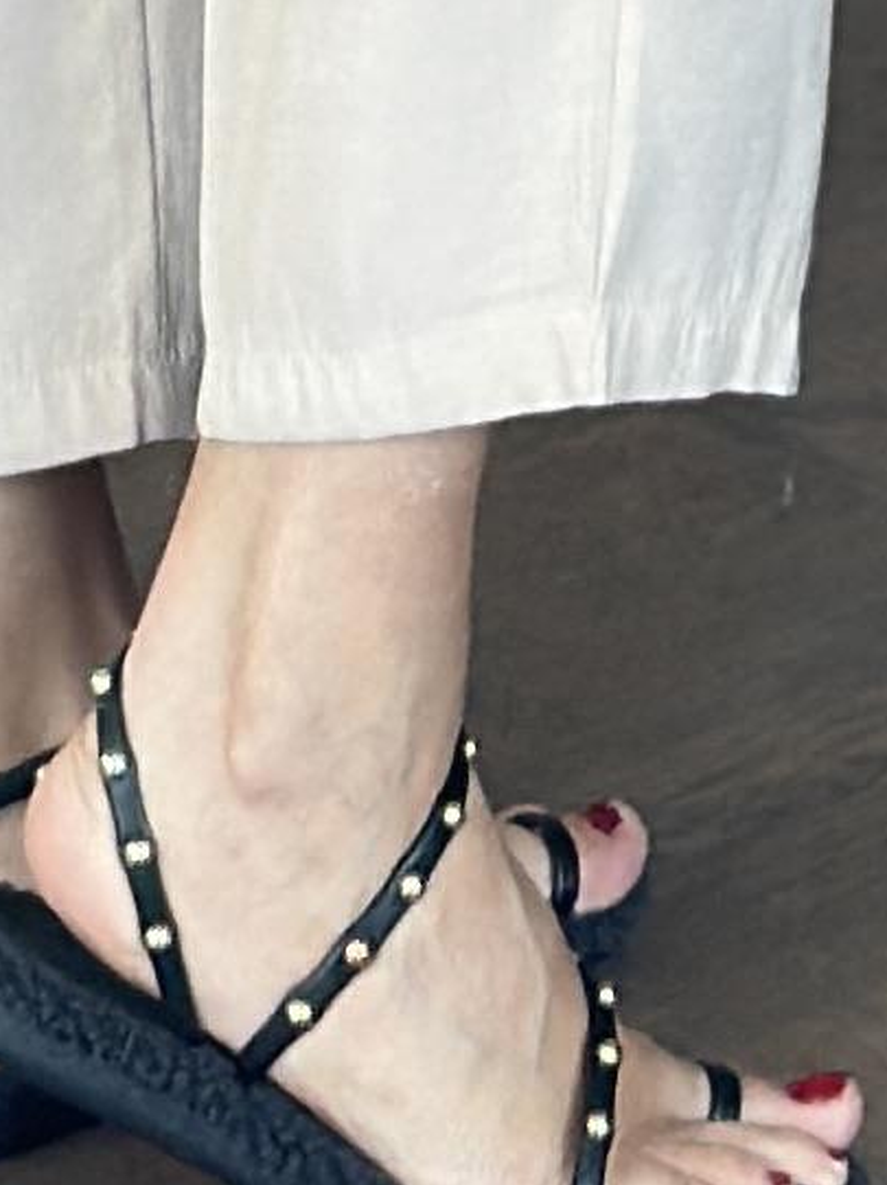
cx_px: 44
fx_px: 12246
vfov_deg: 5.3
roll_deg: +3.3
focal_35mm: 358
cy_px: -2210
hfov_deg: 4.1
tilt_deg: -16.8
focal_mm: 6.86
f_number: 1.78
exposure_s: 1/112
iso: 125
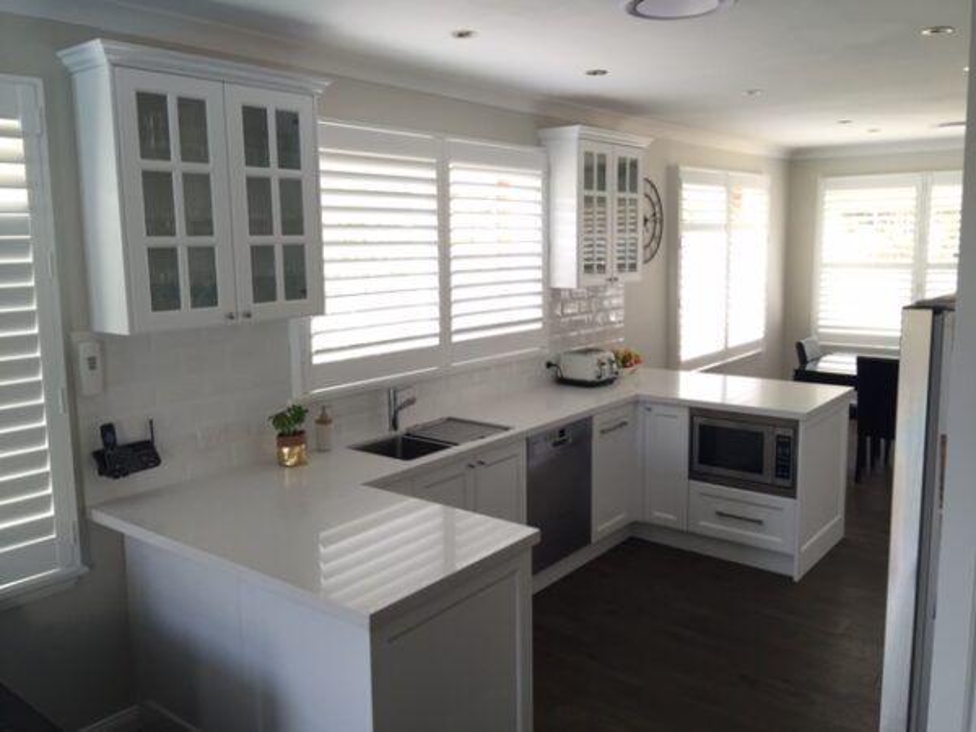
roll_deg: +1.3
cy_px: 366
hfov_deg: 61.7
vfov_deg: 48.2
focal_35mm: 29
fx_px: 818
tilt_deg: -7.7
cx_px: 488
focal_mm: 4.15
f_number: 2.2
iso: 40
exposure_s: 1/100
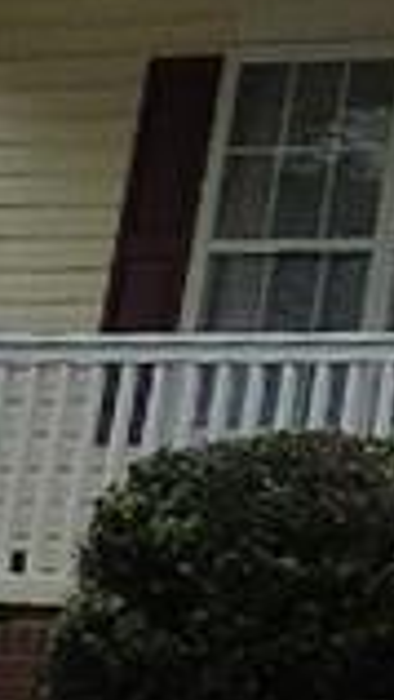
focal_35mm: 169
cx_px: 1837
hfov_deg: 5.7
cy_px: -399
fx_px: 3135
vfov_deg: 12.1
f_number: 3
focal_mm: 4.3
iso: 80
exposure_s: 1/800
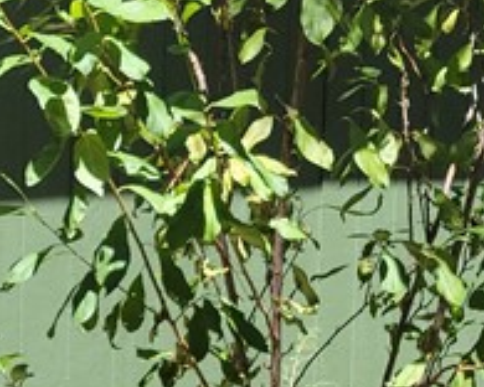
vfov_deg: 11.6
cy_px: 280
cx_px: -566
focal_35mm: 133
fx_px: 1905
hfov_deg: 12.3
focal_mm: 5.4
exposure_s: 1/937
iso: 40
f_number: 1.8
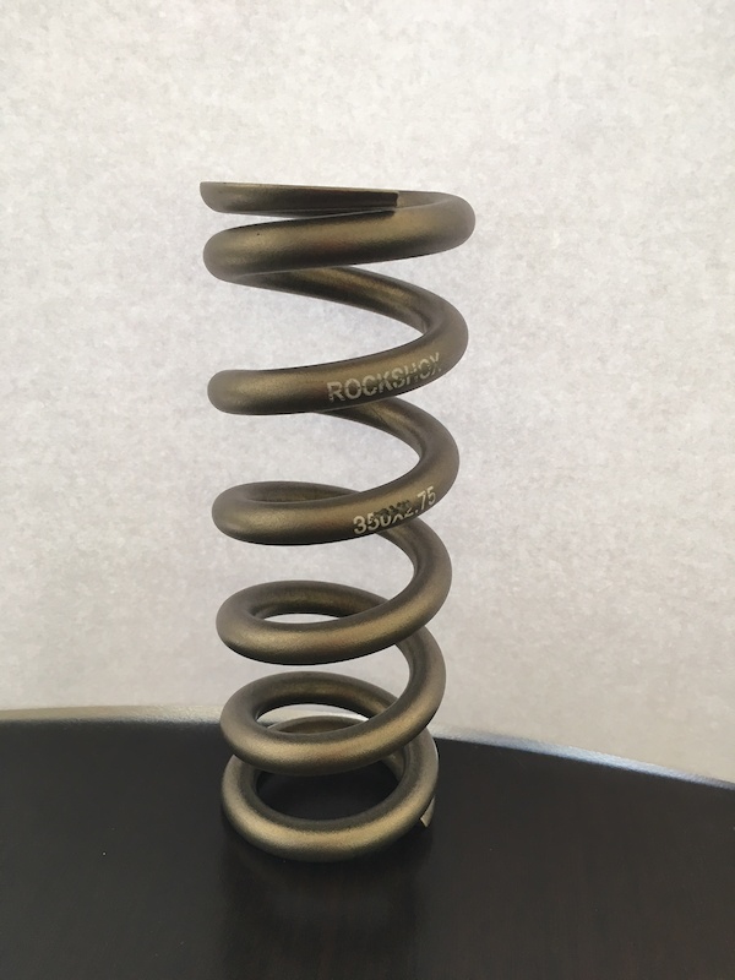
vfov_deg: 61.7
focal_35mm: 29
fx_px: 821
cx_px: 368
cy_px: 490
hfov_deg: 48.2
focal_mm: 4.15
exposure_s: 1/30
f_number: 2.2
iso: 64
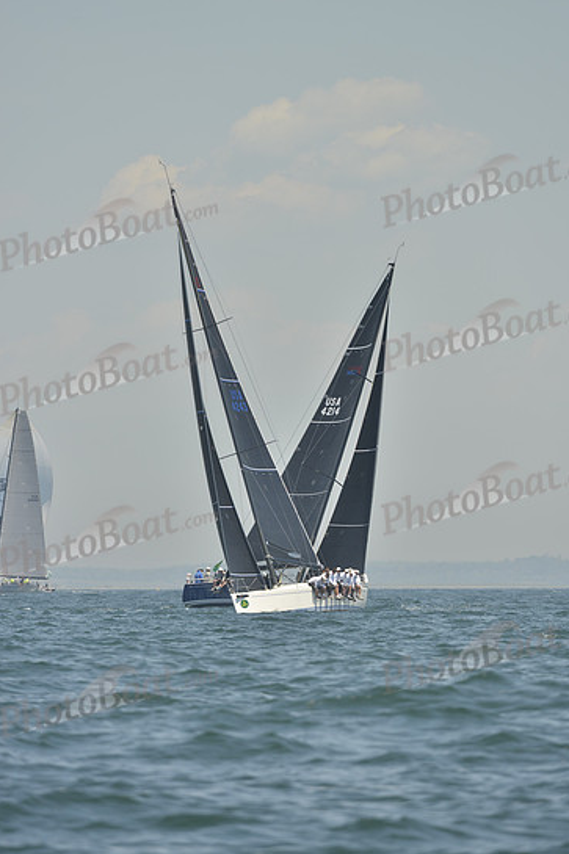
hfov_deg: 3.2
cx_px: 300
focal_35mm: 426
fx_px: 10105
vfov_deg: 4.8
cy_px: 436
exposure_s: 1/1250
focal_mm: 400
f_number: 7.1
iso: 280
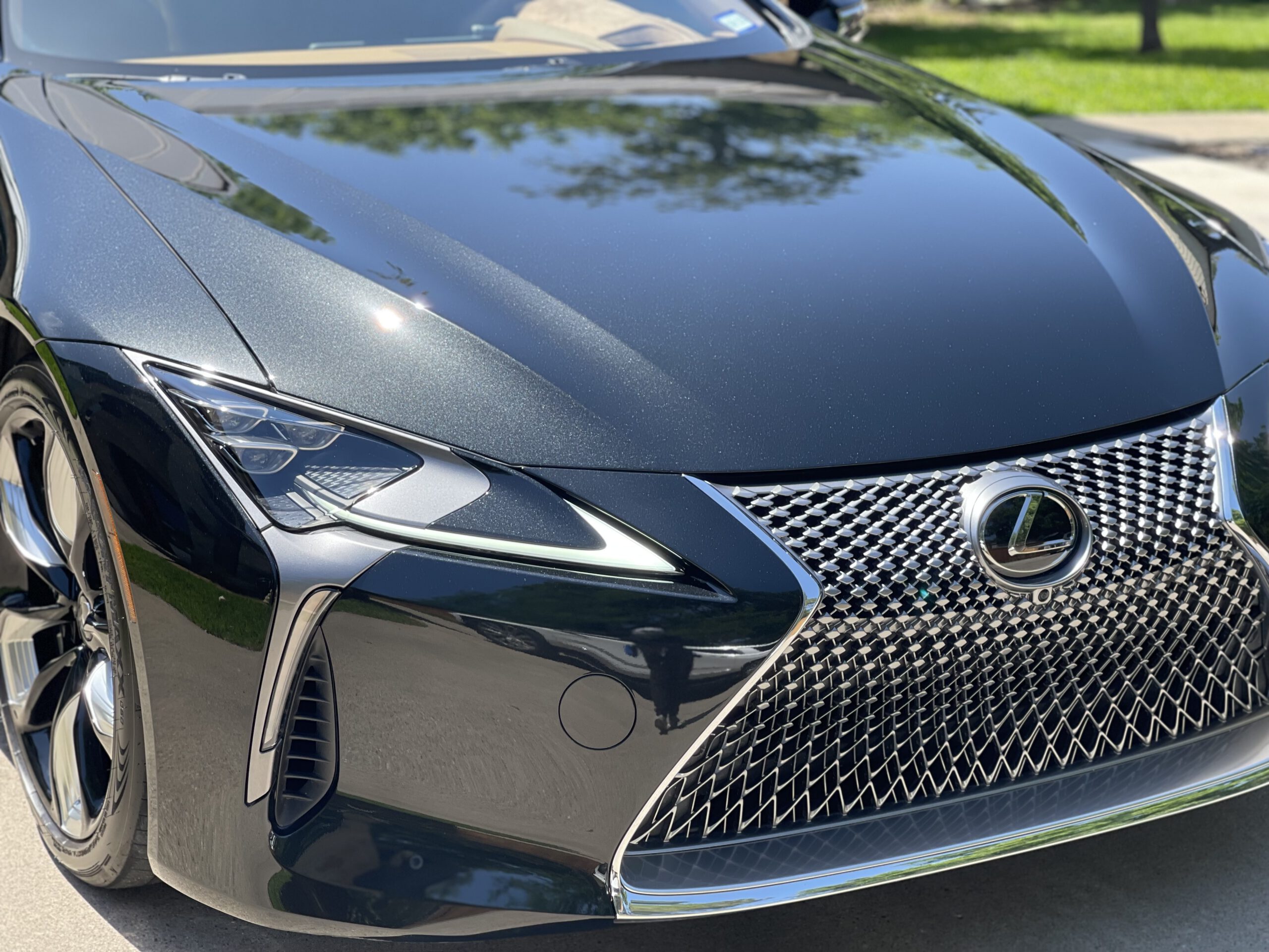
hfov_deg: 30.3
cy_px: 476
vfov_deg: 22.9
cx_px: 634
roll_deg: +0.2
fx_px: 2346
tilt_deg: -12.9
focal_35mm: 64
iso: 32
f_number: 2.2
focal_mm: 7.5
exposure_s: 1/377
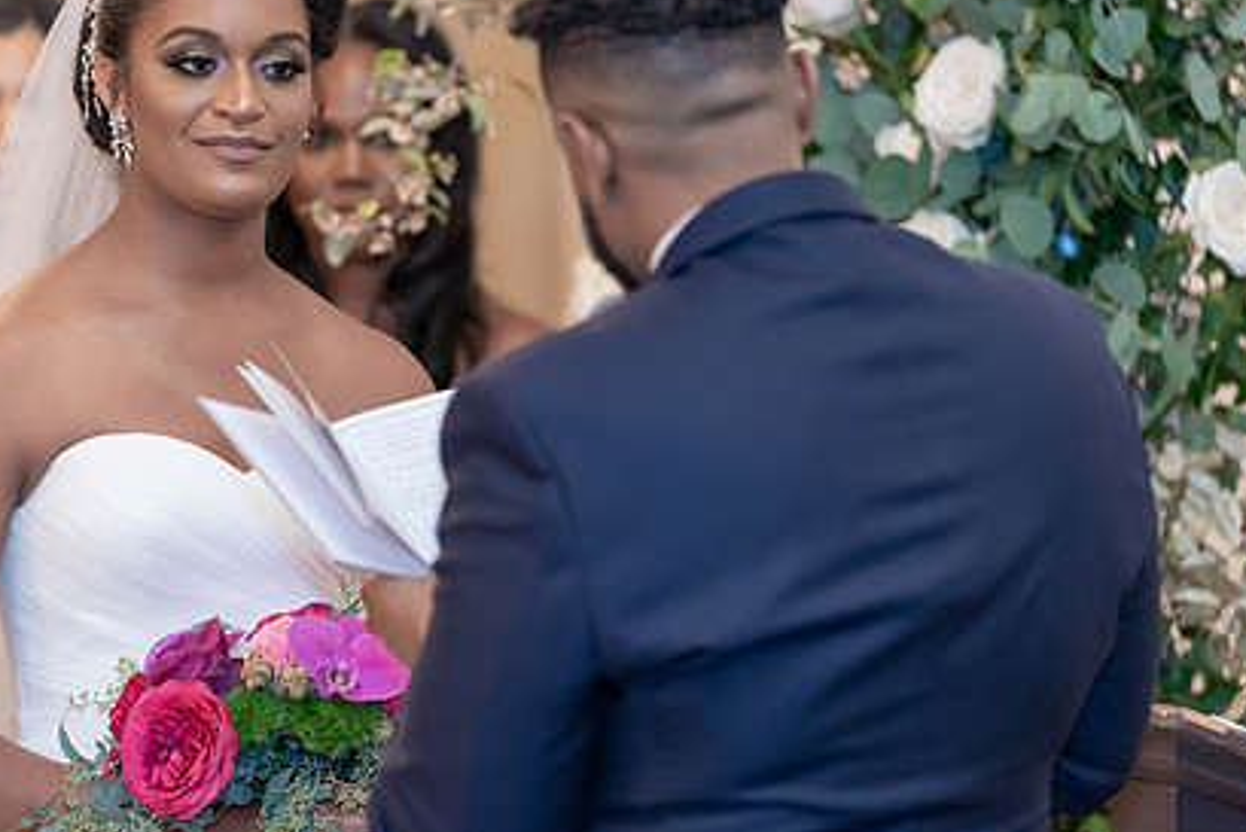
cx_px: 415
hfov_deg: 10.3
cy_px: 443
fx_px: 6890
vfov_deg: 6.9
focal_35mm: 199
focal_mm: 138
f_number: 2.8
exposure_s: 1/125
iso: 2000
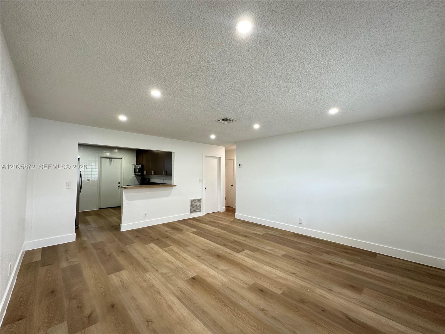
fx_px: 180
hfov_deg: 102.1
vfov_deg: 85.7
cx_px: 222
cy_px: 167
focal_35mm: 14
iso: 160
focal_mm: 2.22
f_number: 2.2
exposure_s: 1/60
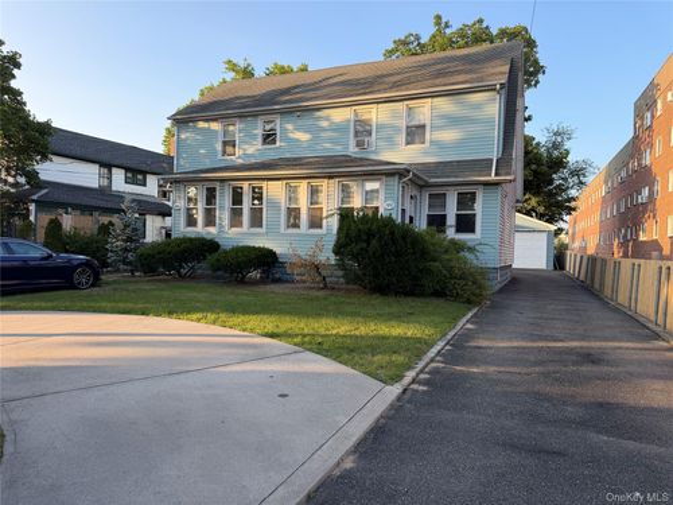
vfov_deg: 56.8
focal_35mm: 24
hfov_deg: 71.6
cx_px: 336
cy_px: 252
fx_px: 467
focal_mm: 6.76
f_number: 1.78
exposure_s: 1/840
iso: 100
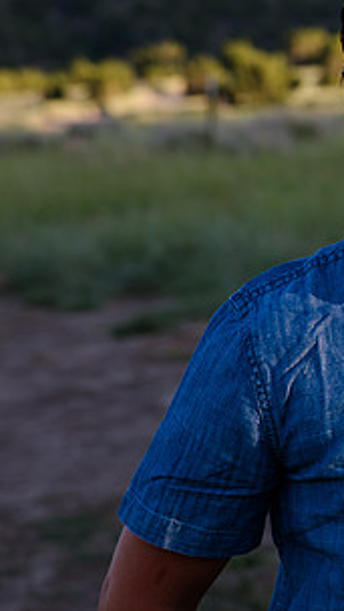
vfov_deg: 9.1
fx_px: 3827
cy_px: 189
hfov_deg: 5.1
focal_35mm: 236
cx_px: 572
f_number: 8
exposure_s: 1/160
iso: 160
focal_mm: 105
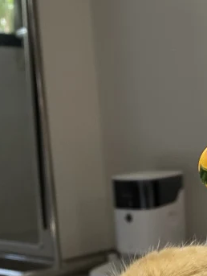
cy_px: 335
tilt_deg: -14.2
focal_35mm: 109
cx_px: 136
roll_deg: +4.1
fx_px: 867
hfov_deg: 13.6
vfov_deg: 17.2
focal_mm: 4.25
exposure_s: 1/50
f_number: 1.8
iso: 100
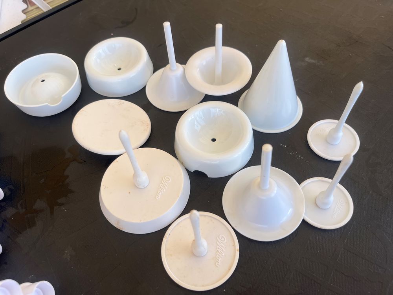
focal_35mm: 26
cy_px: 148
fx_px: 295
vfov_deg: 53.1
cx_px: 196
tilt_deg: -55.3
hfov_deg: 67.3
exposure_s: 1/821
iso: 50
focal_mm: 5.1
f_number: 1.6
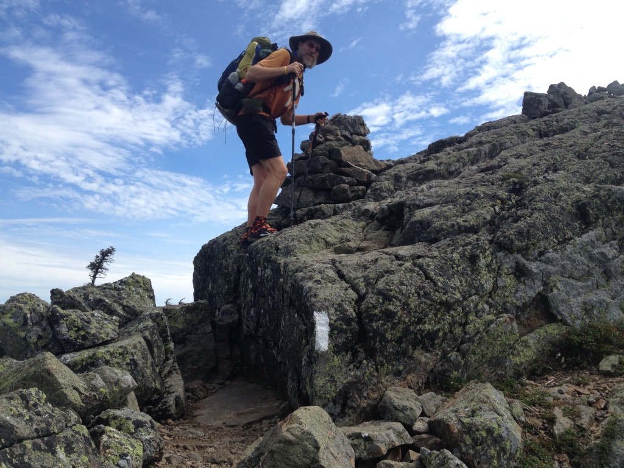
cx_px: 312
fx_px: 631
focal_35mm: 35
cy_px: 234
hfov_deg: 52.6
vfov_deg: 40.7
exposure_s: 1/1493
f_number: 2.4
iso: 50
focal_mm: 4.28
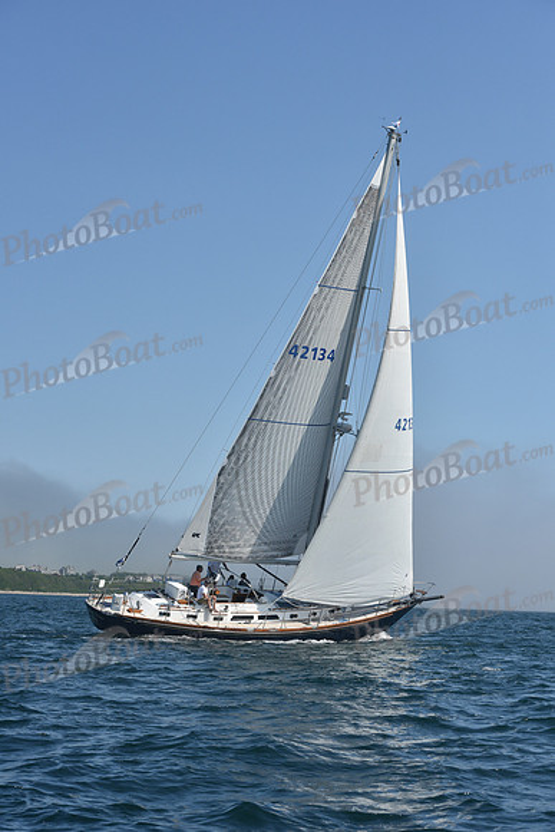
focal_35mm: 70
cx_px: 278
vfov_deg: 28.8
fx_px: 1618
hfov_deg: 19.5
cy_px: 416
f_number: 9
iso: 320
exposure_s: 1/1600
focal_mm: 70
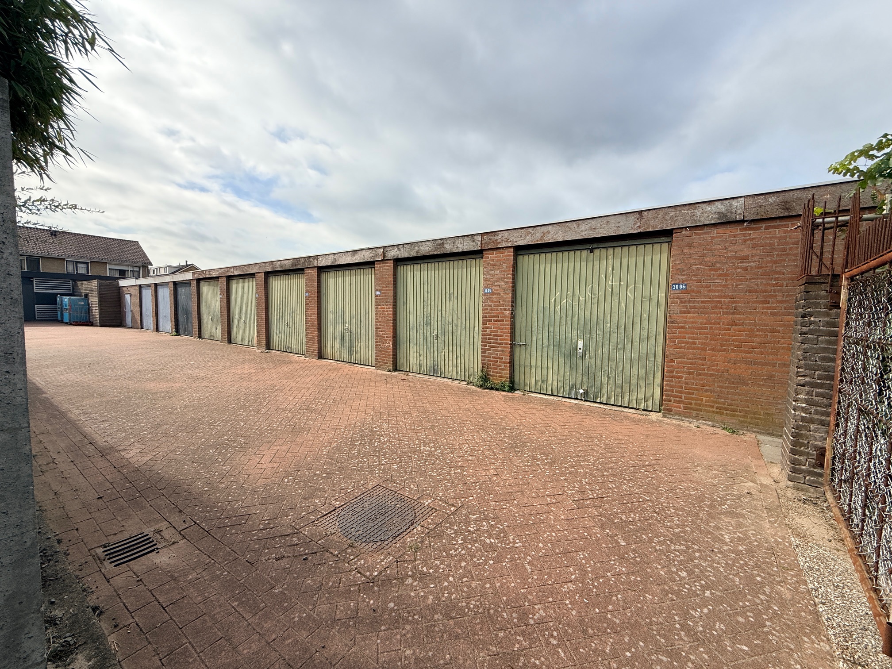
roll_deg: -1.3
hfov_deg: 102.1
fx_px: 361
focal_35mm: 14
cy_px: 334
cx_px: 446
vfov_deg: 85.7
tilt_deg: -4.4
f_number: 2.2
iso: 64
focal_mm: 2.22
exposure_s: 1/1961
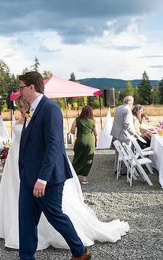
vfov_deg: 37.5
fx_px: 383
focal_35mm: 54
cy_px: 130
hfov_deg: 23.9
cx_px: 50
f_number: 4.5
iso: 400
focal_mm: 35
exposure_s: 1/1600
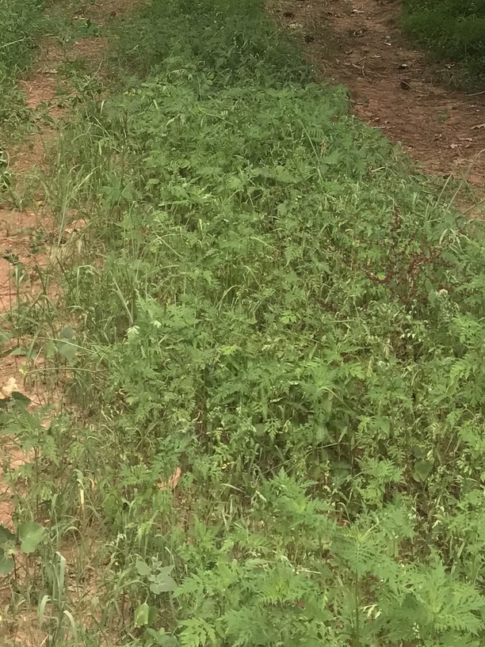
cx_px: 353
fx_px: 1477
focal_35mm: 79
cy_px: -221
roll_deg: -2.4
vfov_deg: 21.9
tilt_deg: +0.4
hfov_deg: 18.5
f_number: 1.8
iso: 20
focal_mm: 3.99
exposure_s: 1/228
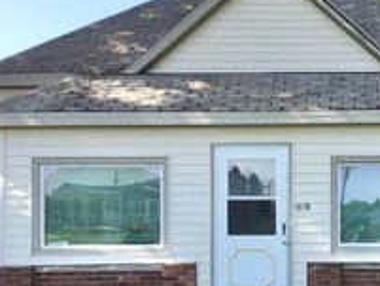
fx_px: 846
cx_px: 365
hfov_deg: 24.4
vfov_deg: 19.1
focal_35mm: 77
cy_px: 207
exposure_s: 1/471
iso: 25
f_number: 2.4
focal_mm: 3.3
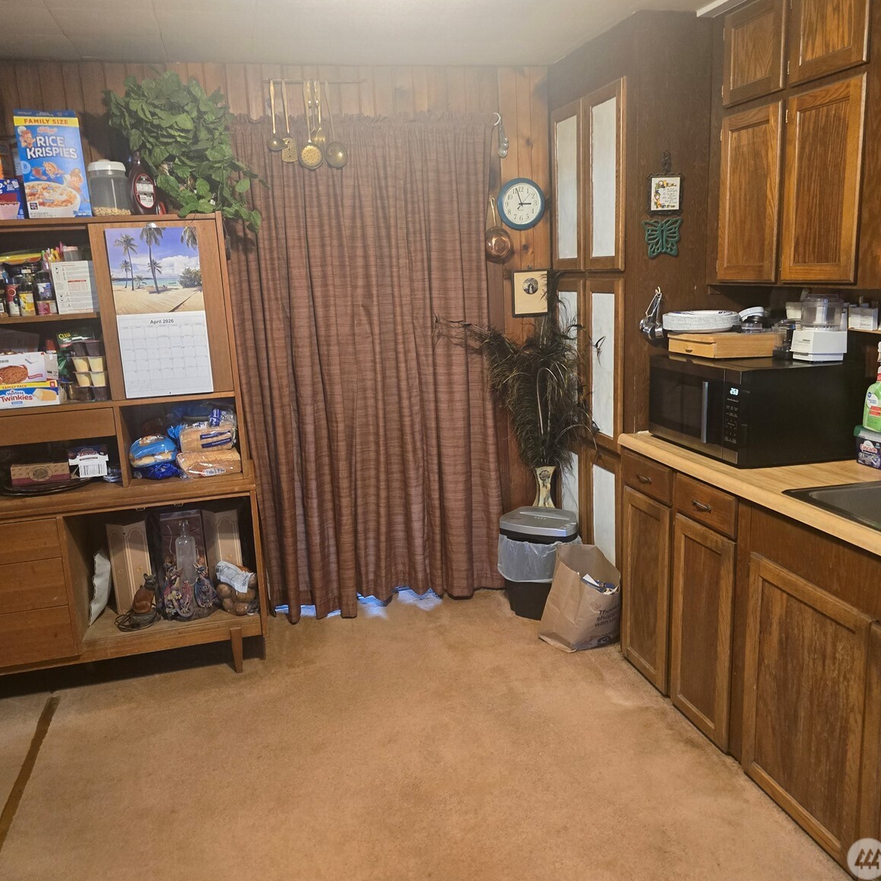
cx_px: 437
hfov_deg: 57.3
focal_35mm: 28
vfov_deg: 57.3
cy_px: 434
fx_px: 806
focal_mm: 6.3
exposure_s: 1/60
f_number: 1.7
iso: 1000
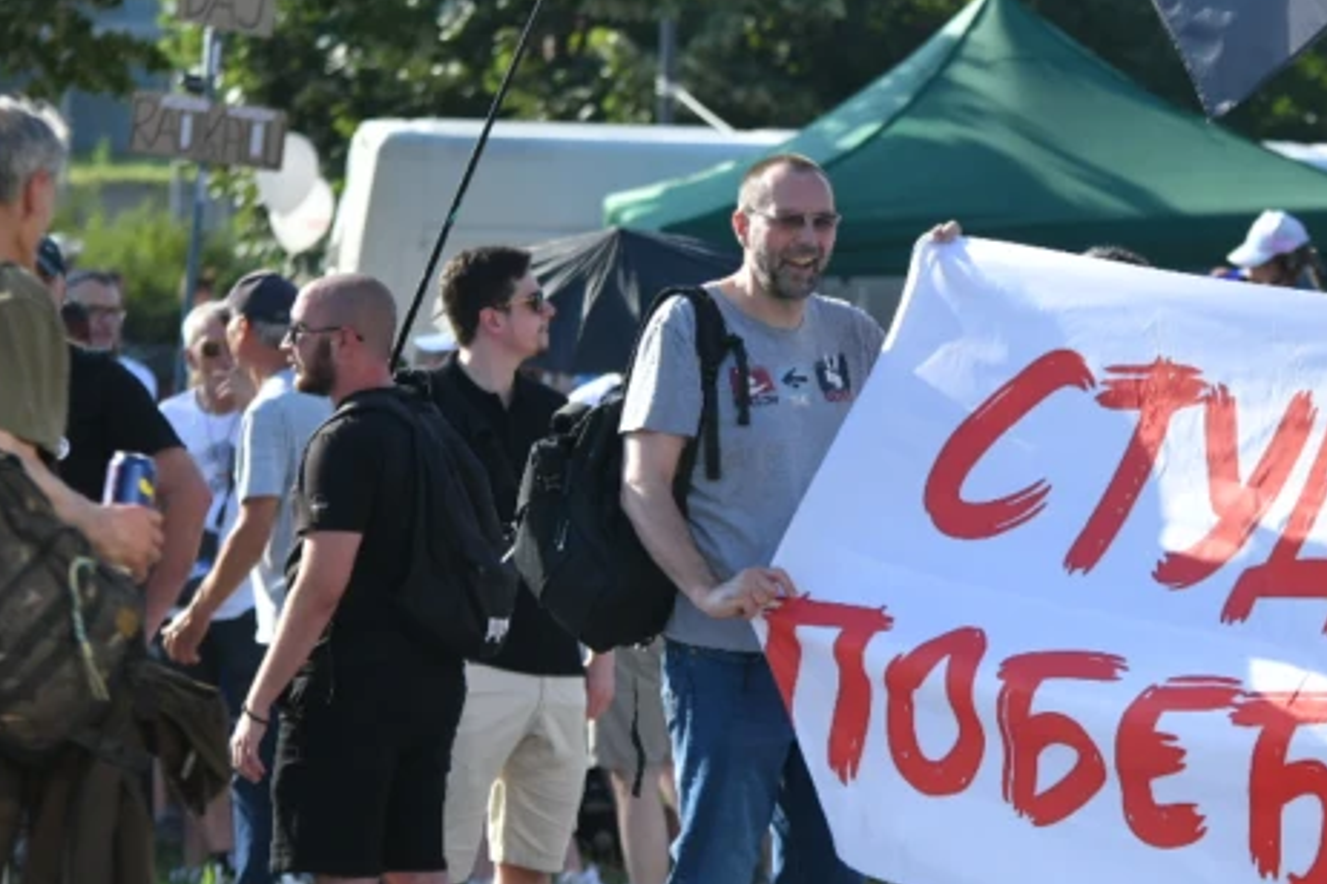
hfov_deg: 7.1
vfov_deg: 4.8
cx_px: 1043
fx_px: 10615
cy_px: 360
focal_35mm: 288
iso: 400
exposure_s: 1/2500
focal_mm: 130
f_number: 4
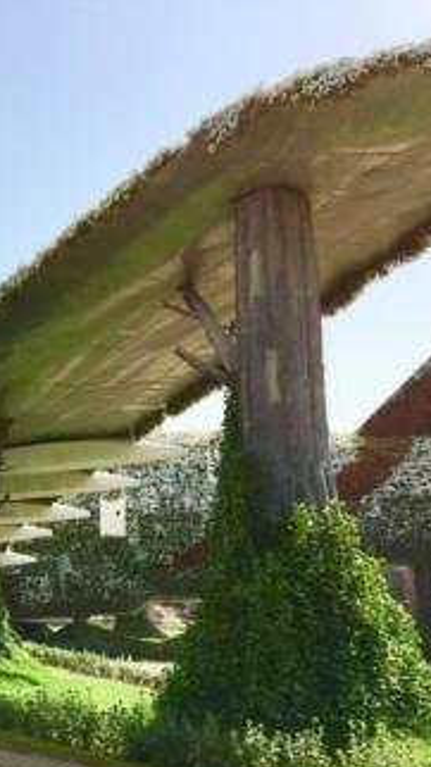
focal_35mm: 49
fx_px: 996
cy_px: 444
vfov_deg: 42.0
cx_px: -98
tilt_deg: +9.1
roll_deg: -1.2
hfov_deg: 22.4
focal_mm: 4.15
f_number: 2.2
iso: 25
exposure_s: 1/1832
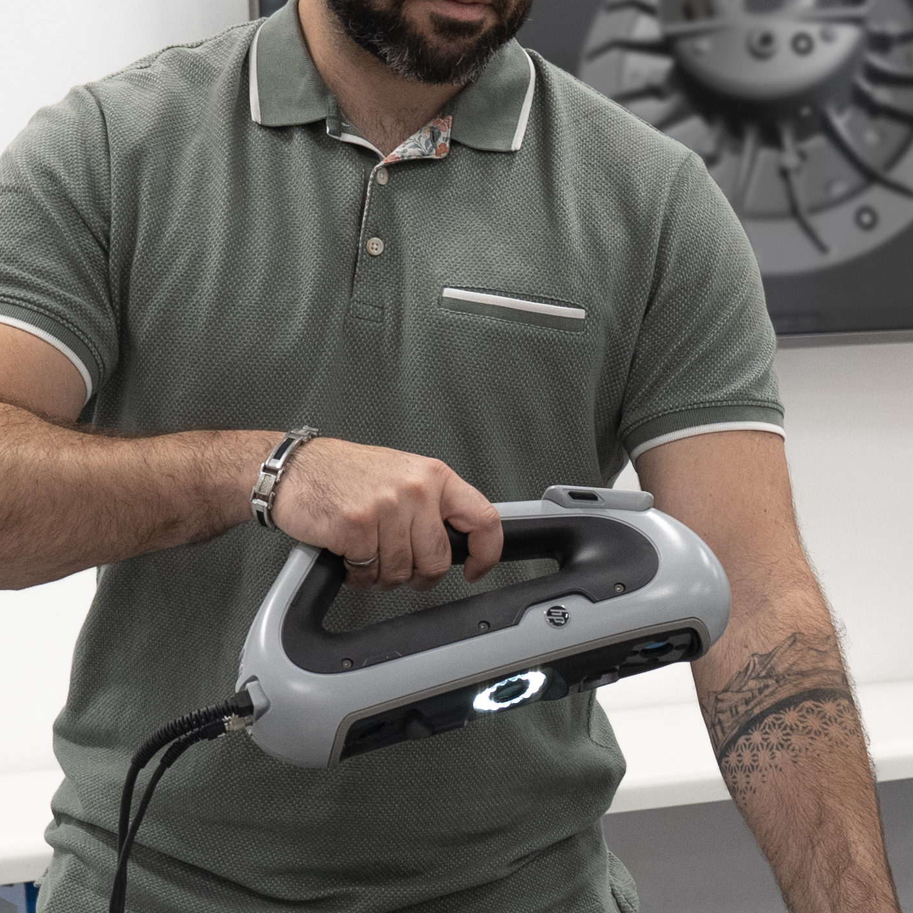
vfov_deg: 17.4
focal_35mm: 100
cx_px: 617
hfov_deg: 17.3
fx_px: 2984
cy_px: 534
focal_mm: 28
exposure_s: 1/60
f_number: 4.5
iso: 800
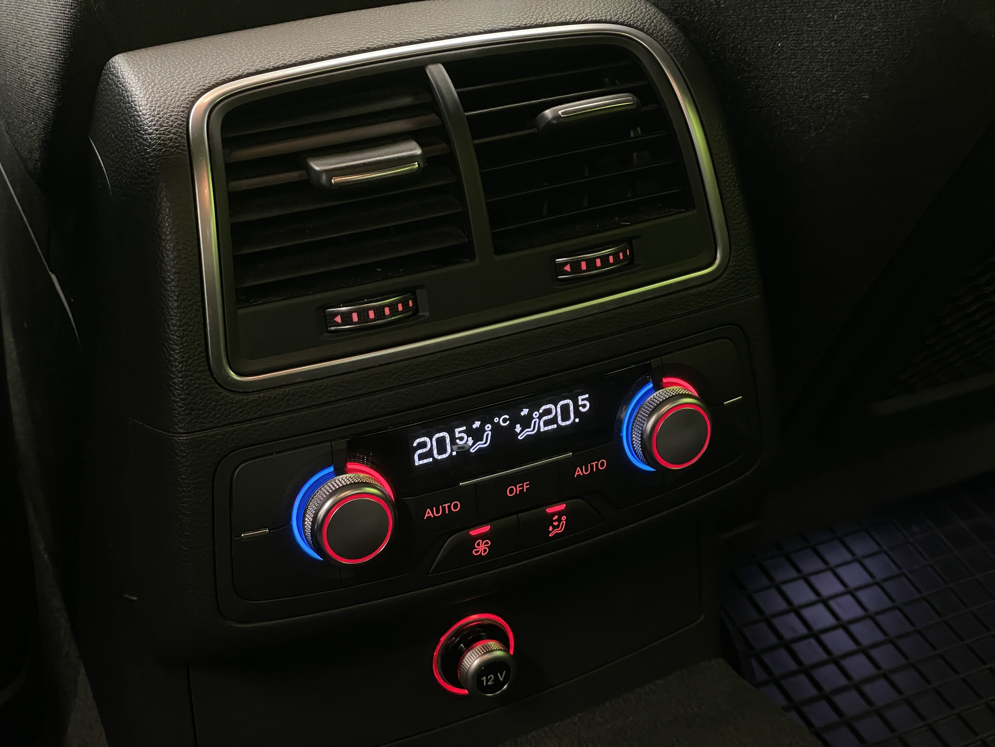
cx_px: 498
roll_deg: -2.3
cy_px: 374
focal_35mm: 52
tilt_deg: -34.5
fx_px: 1495
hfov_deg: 36.8
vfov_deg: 28.0
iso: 500
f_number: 2
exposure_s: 1/60
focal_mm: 6
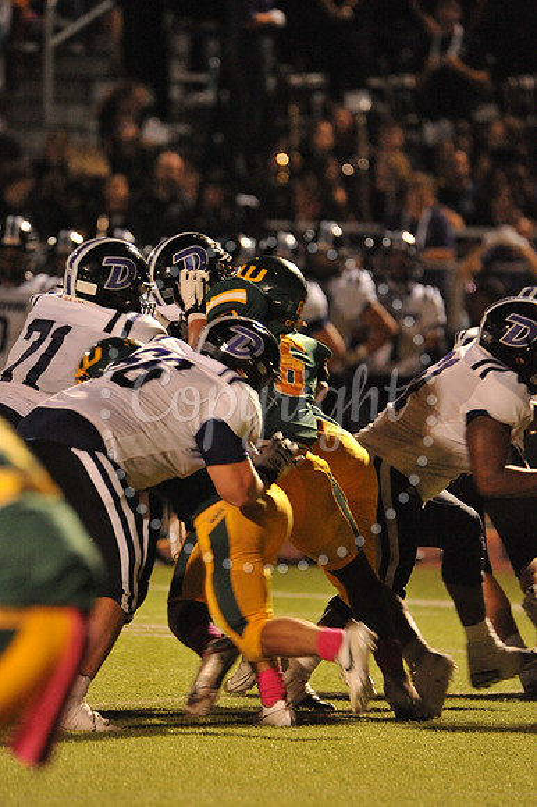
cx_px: 268
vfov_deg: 3.8
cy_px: 404
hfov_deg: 2.5
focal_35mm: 550
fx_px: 12320
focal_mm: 550
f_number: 6.3
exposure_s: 1/200
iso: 6400
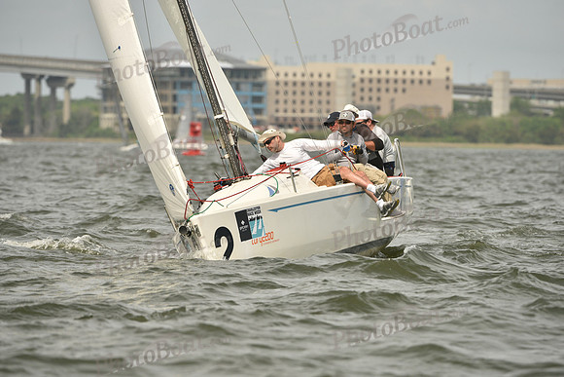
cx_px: 282
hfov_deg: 5.2
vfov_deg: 3.4
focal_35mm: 400
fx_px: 6268
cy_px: 188
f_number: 6.3
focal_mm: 400
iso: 320
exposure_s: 1/1600
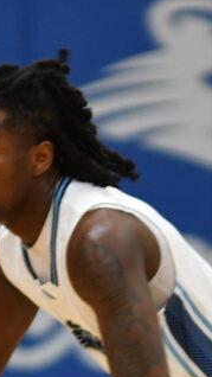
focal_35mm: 1144
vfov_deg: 1.9
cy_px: 298
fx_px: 11427
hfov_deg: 1.1
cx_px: 178
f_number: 2.8
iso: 1250
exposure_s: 1/160
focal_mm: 185
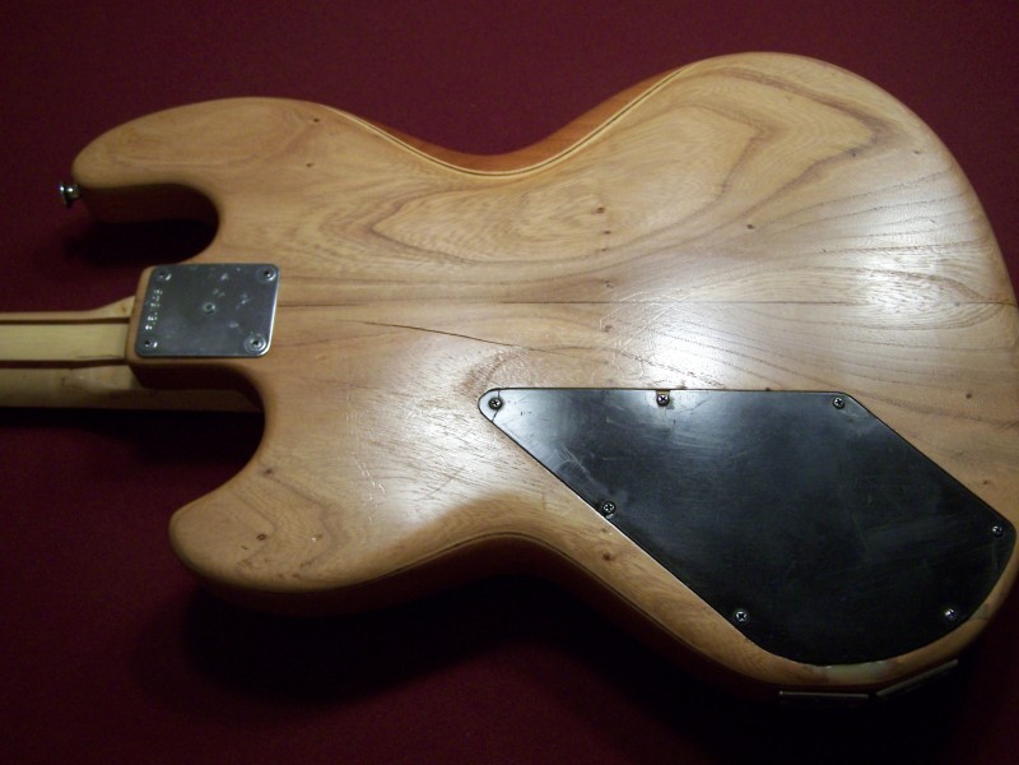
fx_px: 1119
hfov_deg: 49.0
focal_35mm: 38
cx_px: 510
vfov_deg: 37.7
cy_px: 382
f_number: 2.8
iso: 160
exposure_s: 1/25
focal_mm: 6.3
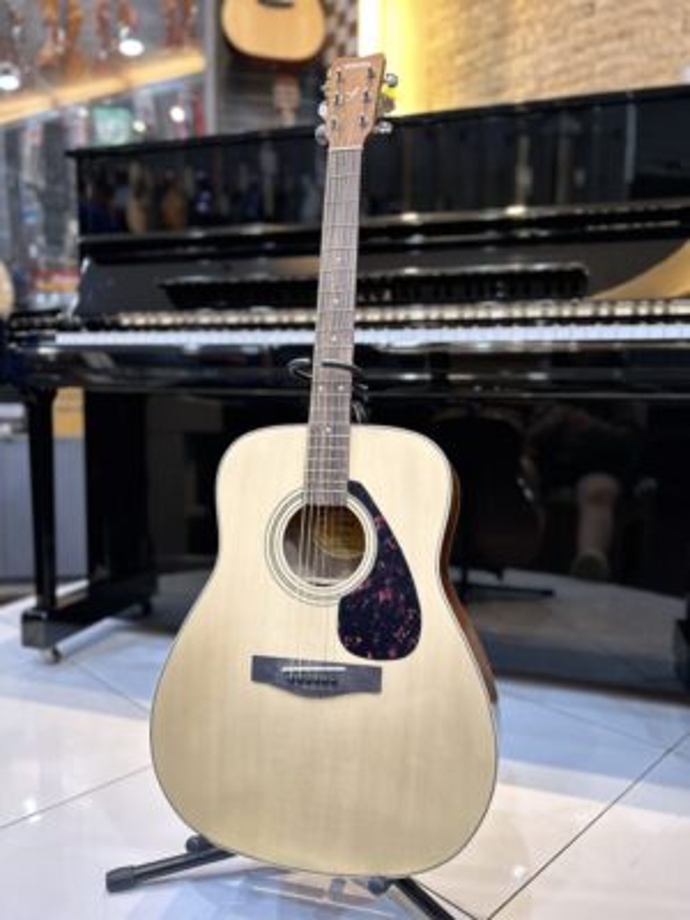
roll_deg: -0.7
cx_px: 345
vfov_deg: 67.3
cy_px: 460
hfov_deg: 53.1
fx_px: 691
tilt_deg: -5.6
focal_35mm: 26
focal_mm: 5.7
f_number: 1.5
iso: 160
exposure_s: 1/50
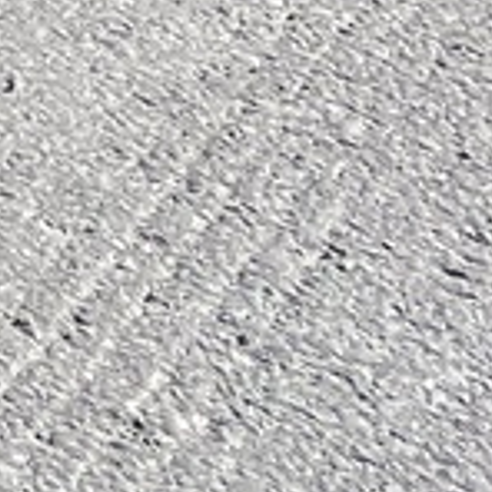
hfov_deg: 6.5
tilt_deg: -8.9
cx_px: -1346
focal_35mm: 224
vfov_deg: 7.1
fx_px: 3602
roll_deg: -0.5
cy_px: -861
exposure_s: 1/3861
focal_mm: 4.2
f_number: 1.6
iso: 32
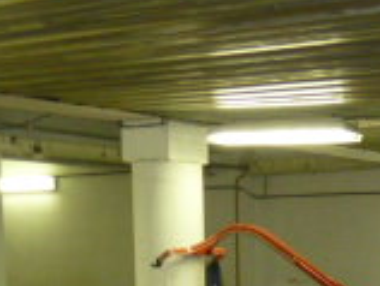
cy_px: 464
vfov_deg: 13.6
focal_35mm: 101
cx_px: 447
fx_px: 1110
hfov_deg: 18.5
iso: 320
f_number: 3.3
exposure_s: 1/30
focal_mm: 4.1
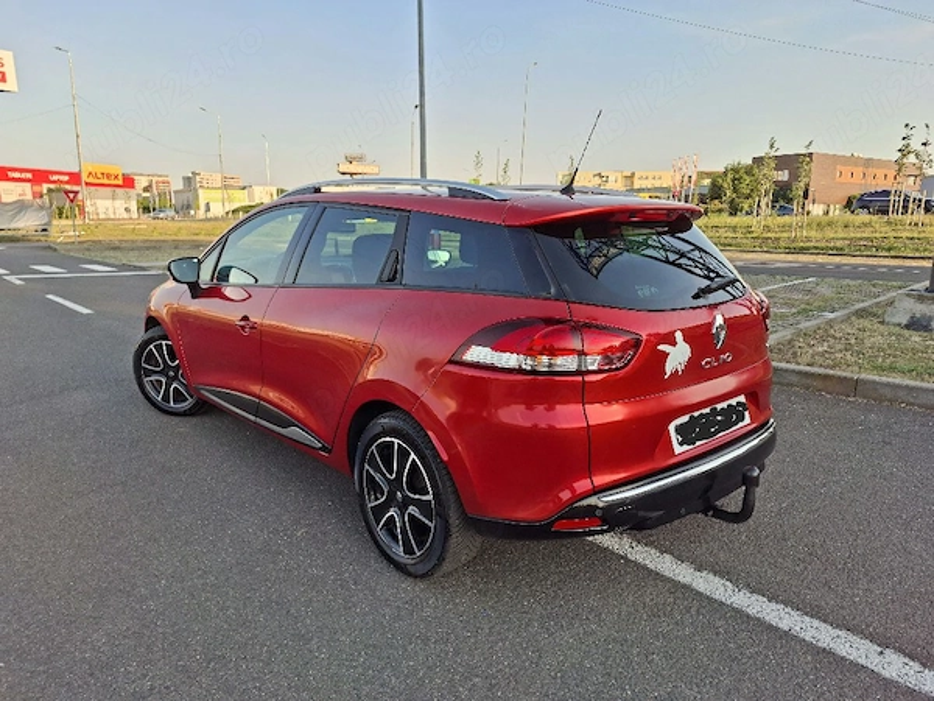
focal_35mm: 23
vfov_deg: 58.9
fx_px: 621
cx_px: 467
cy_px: 350
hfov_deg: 73.9
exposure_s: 1/400
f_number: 1.8
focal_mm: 5.54
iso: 50
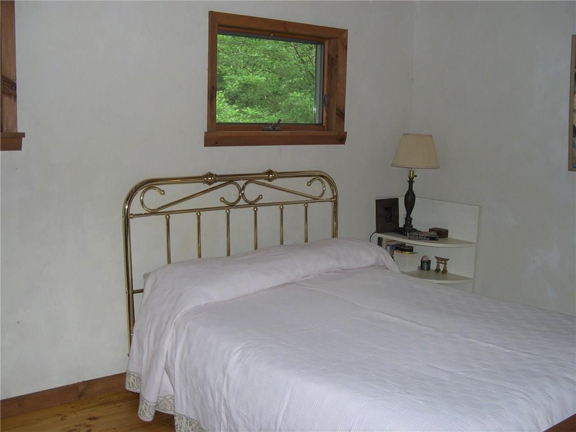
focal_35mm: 38
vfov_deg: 37.7
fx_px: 632
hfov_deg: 49.0
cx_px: 288
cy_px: 216
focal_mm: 8
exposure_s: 1/60
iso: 100
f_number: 2.8
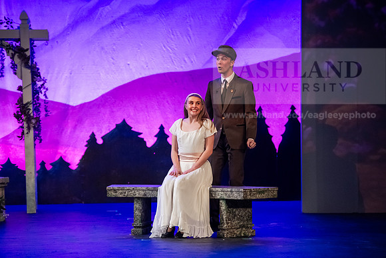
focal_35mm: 140
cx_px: 193
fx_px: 1501
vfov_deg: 9.8
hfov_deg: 14.7
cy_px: 129
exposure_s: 1/200
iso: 4000
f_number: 2.8
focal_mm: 140
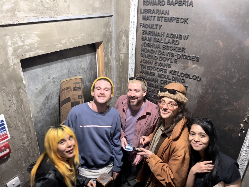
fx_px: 173
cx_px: 124
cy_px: 94
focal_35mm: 24
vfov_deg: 56.8
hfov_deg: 71.6
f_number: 1.78
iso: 640
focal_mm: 6.76
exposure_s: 1/33
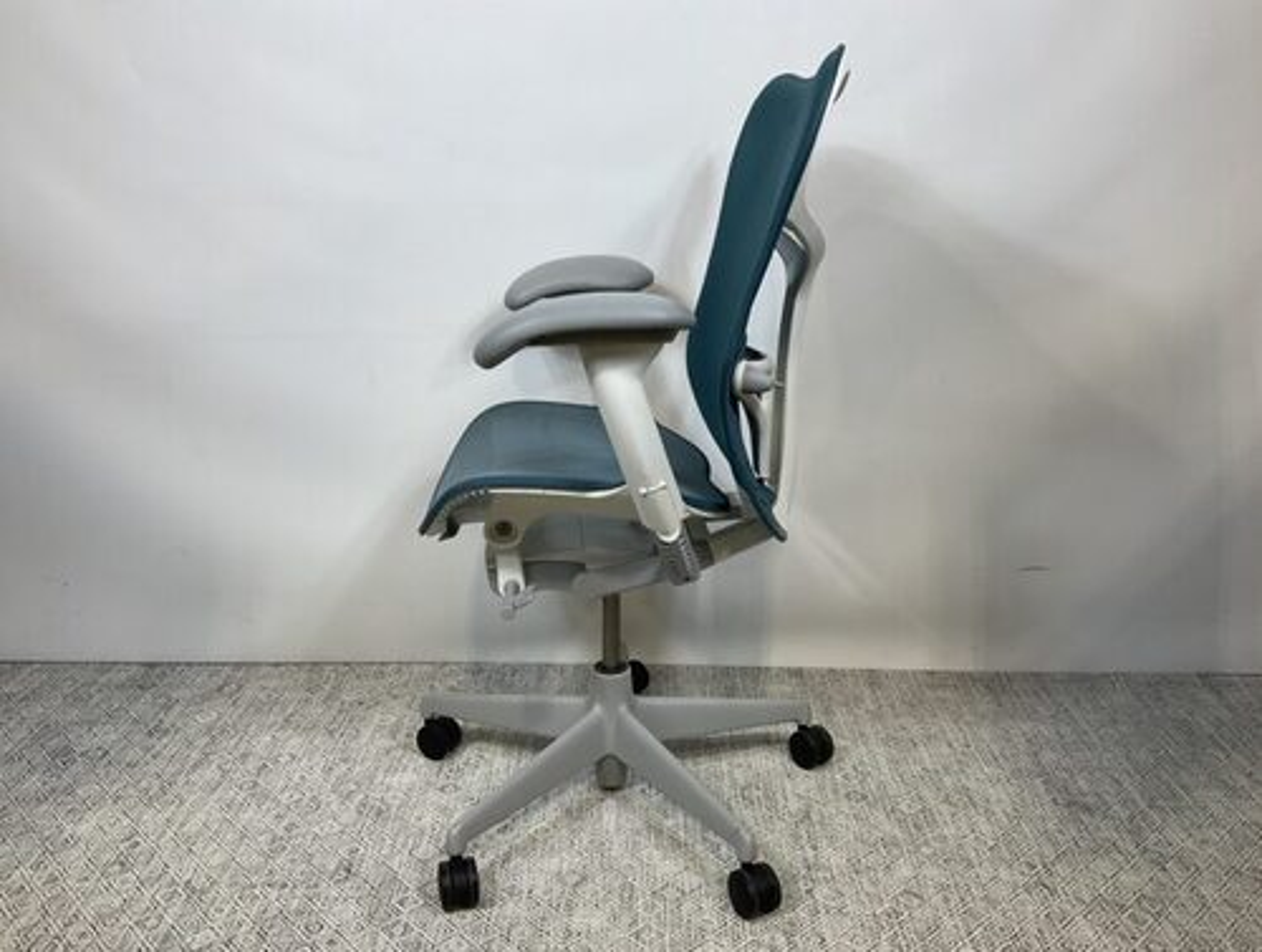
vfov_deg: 48.4
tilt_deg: -15.3
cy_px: 476
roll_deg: -1.0
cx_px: 631
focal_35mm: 29
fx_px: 1059
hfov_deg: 61.6
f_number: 1.8
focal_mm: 3
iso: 64
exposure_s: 1/120
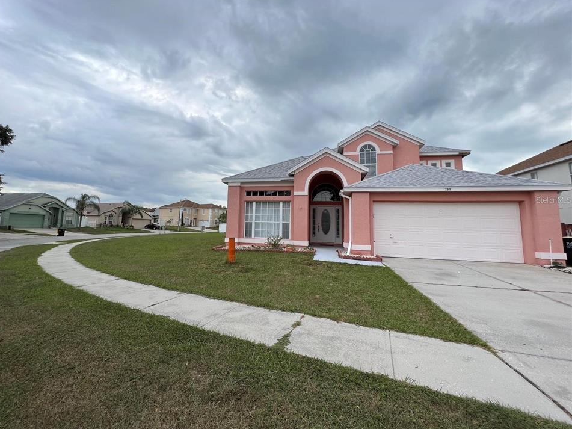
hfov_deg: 101.9
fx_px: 231
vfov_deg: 85.5
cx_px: 265
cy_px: 200
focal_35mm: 14
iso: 32
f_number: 1.8
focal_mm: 1.57
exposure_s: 1/418
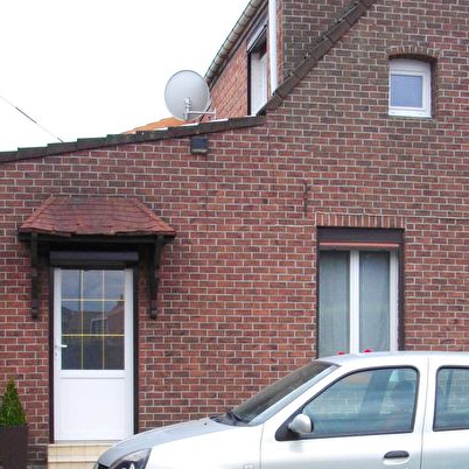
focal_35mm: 72
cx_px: 257
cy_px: 394
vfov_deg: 23.5
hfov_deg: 24.0
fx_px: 1104
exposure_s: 1/160
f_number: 5.5
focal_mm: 5.7
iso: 100
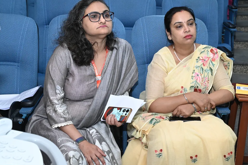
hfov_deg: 35.0
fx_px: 393
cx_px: 145
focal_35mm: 57
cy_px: 64
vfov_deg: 23.7
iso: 2500
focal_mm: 46
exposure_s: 1/100
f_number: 8
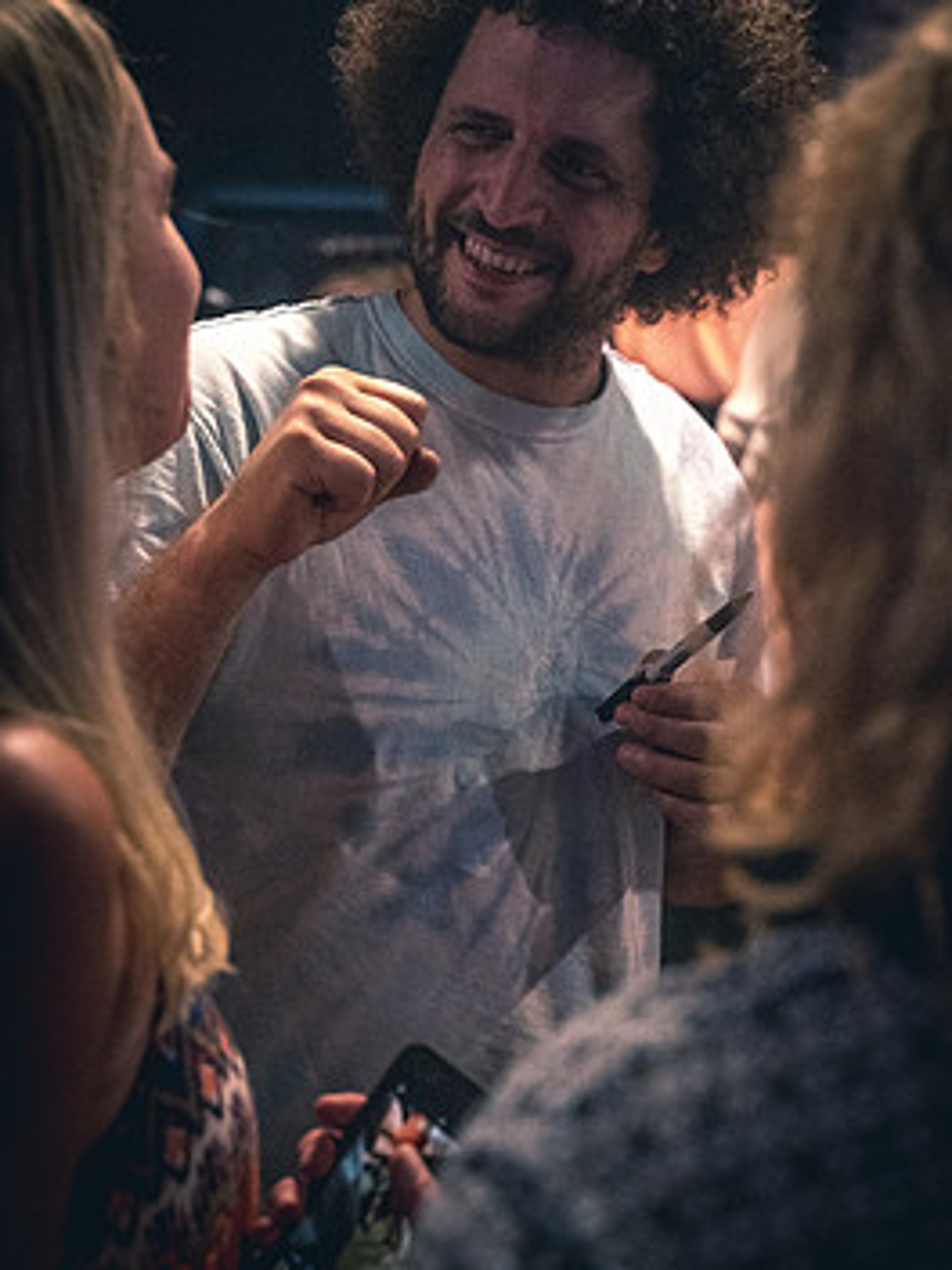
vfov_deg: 30.3
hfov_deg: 22.9
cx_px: 526
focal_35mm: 64
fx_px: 2347
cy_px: 581
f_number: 3.5
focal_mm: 52
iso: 6400
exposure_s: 1/200
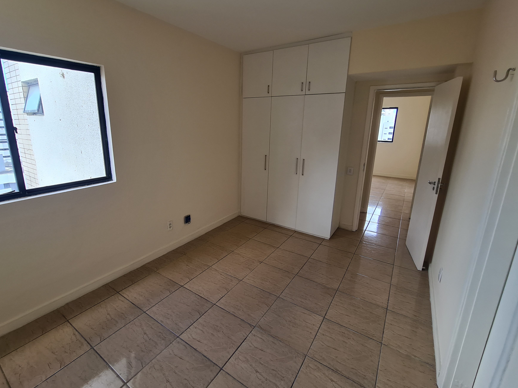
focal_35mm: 15
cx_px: 238
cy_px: 178
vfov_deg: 81.6
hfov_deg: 98.0
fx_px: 224
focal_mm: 2.2
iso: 80
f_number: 2.2
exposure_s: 1/100
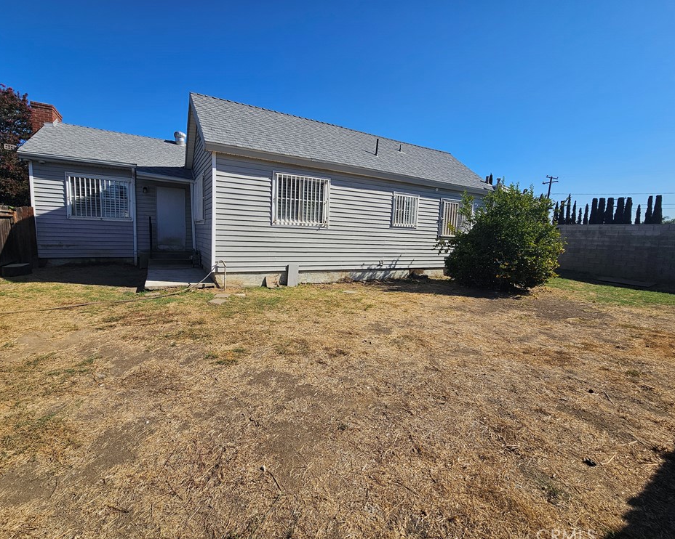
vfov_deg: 88.0
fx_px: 280
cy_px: 267
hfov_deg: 100.6
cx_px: 319
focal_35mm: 14
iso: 50
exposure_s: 1/2874
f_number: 2.2
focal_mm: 2.2
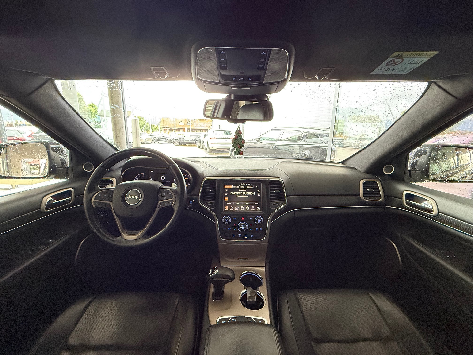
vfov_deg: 85.7
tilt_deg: -12.0
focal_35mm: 14
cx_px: 236
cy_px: 178
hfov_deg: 102.1
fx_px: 191
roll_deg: -1.1
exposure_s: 1/50
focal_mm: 2.22
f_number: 2.2
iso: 500
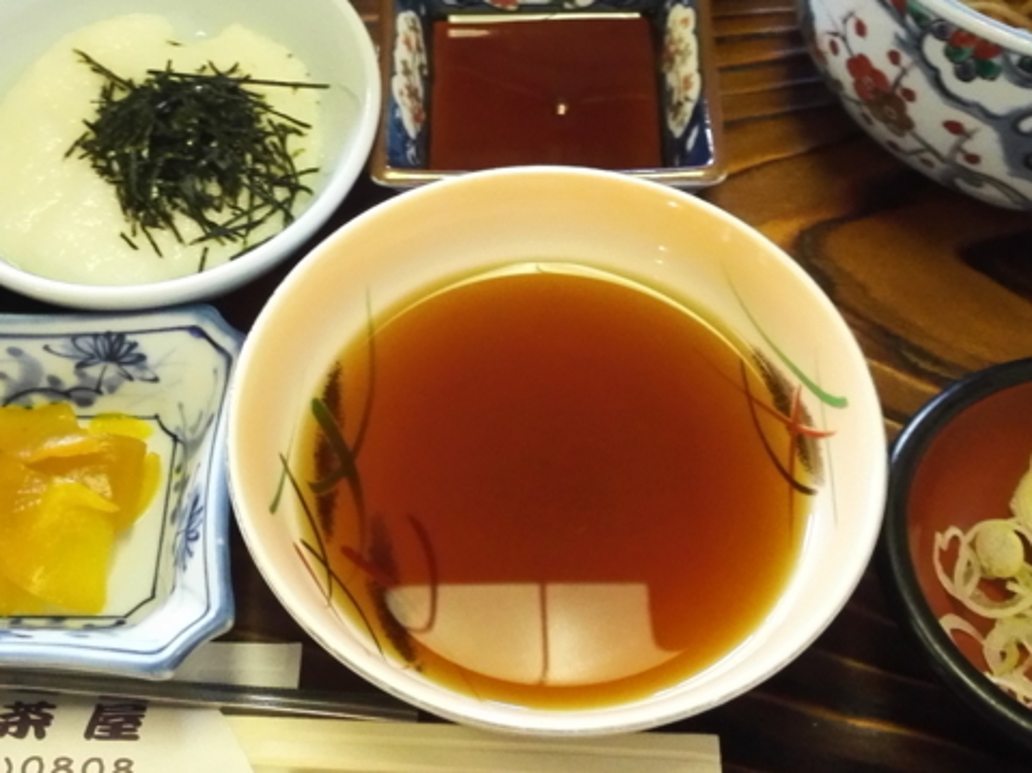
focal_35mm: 62
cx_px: 362
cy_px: 226
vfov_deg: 23.5
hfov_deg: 31.0
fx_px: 1848
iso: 320
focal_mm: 3.8
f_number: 2
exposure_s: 1/33.3
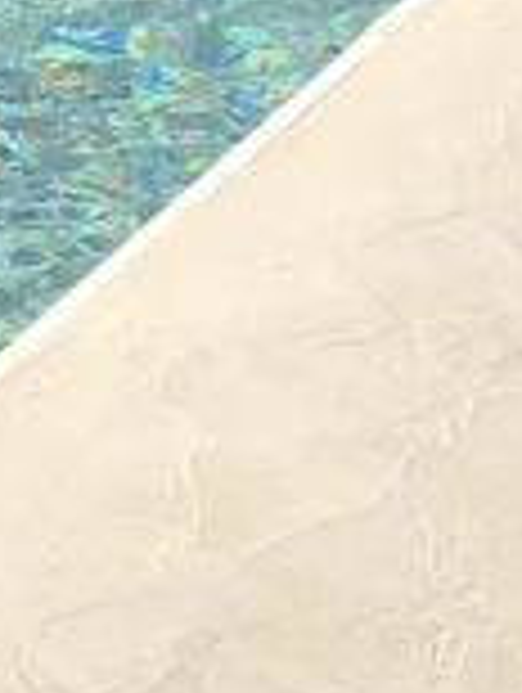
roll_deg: -2.7
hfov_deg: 7.2
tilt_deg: -6.7
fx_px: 4010
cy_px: -950
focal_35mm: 200
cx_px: -551
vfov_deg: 9.0
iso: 20
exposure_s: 1/1715
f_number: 1.8
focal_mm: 4
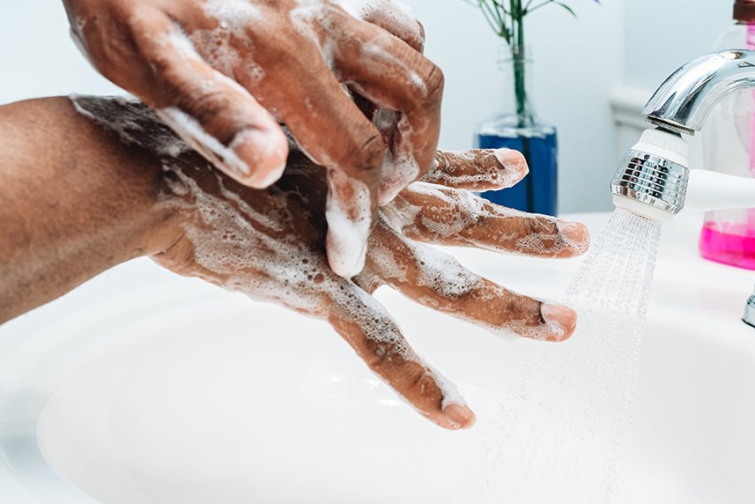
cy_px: 211
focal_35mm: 70
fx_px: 1468
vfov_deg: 19.5
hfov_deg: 28.6
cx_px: 522
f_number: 8
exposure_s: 1/60
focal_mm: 50
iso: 200
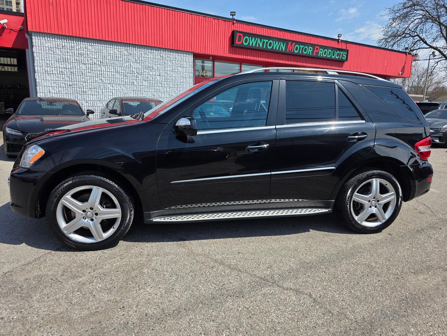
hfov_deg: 73.9
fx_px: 297
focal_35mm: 23
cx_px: 224
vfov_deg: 58.9
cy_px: 168
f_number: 1.7
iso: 80
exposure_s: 1/5017
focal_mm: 6.3
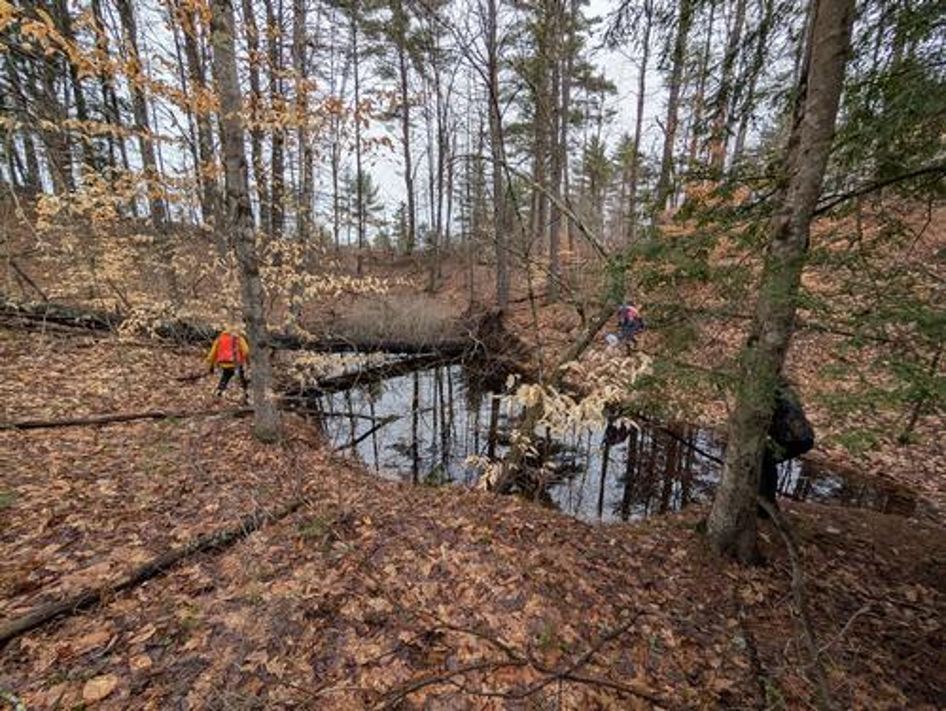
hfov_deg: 110.5
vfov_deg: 94.6
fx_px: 328
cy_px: 356
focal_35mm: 12
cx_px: 473
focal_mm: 2.02
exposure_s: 1/1147
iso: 50
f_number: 1.7
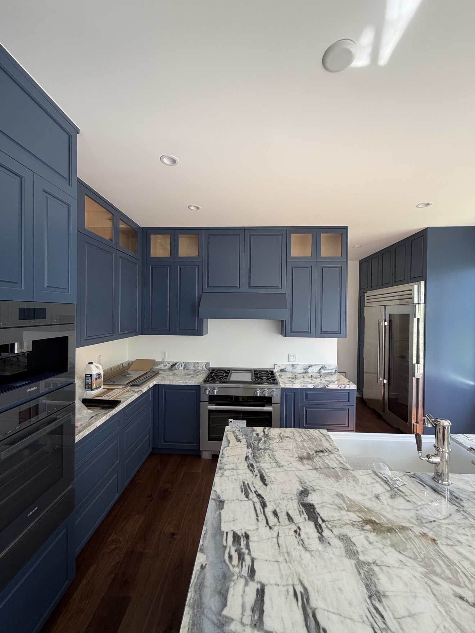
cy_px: 316
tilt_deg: -0.7
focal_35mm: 14
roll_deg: -1.3
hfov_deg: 85.7
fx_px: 256
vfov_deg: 102.1
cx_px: 238
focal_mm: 2.22
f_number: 2.2
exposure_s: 1/121
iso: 100
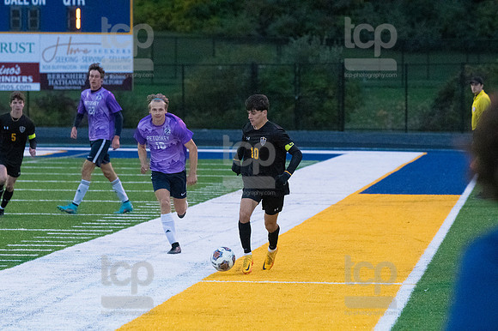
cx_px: 249
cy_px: 166
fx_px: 3207
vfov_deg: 5.9
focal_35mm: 232
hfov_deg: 8.9
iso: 6400
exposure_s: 1/1250
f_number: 4.5
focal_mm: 155
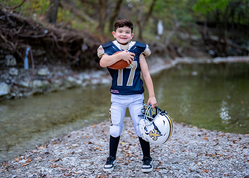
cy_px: 82
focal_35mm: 61
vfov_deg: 23.4
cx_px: 126
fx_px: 429
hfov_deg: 32.3
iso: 500
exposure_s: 1/500
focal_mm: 50
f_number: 1.2
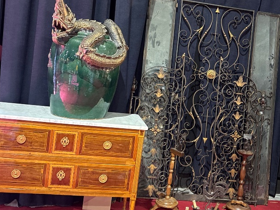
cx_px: 186
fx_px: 404
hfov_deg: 37.8
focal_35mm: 50
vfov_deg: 29.1
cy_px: 89
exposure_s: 1/33
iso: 640
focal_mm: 5.96
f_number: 1.6
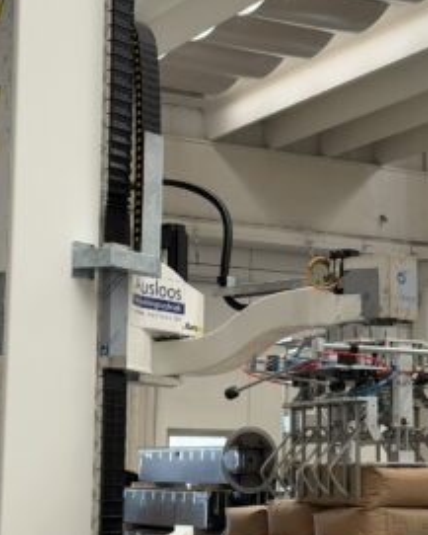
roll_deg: -0.3
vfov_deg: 20.8
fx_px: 1456
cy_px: 268
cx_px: 327
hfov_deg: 16.6
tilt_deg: +8.8
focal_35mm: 92
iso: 50
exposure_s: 1/128
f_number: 1.78
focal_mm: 6.76
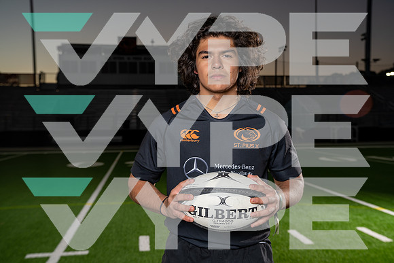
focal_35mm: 40
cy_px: 132
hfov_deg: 48.4
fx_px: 438
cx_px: 197
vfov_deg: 33.4
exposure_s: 1/250
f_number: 4.5
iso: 160
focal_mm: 40
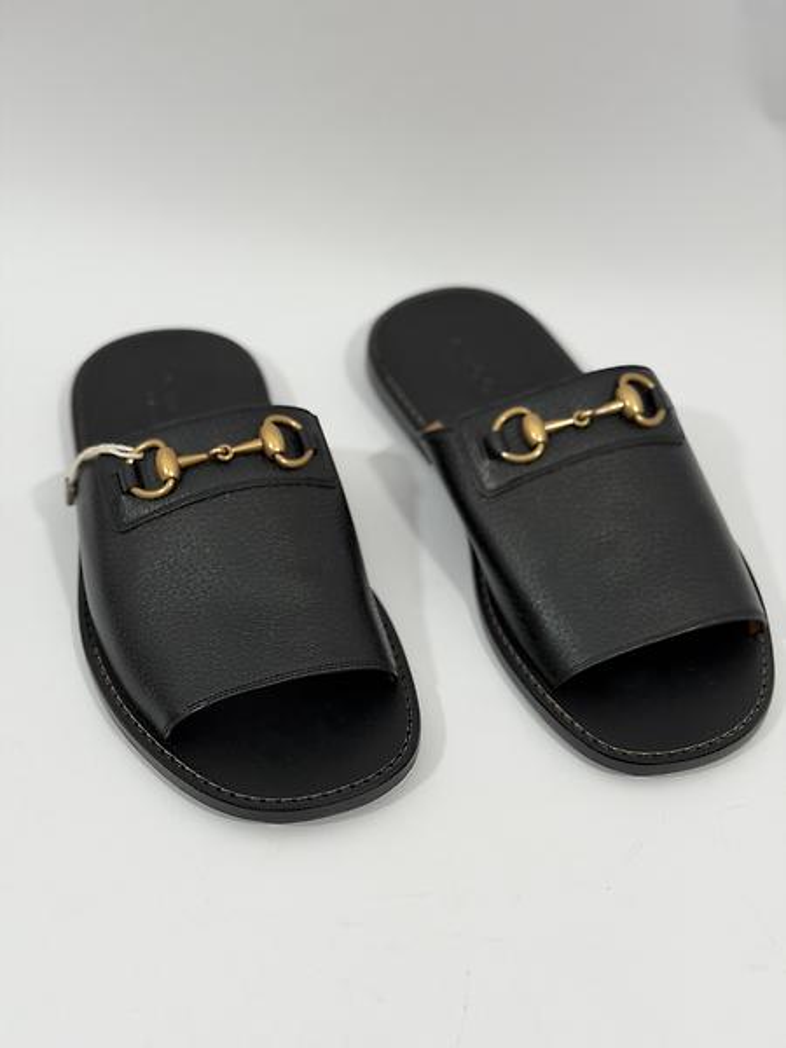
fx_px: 1453
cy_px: 524
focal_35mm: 48
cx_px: 393
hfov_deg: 30.3
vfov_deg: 39.7
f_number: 1.78
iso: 64
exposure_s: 1/50
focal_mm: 6.76
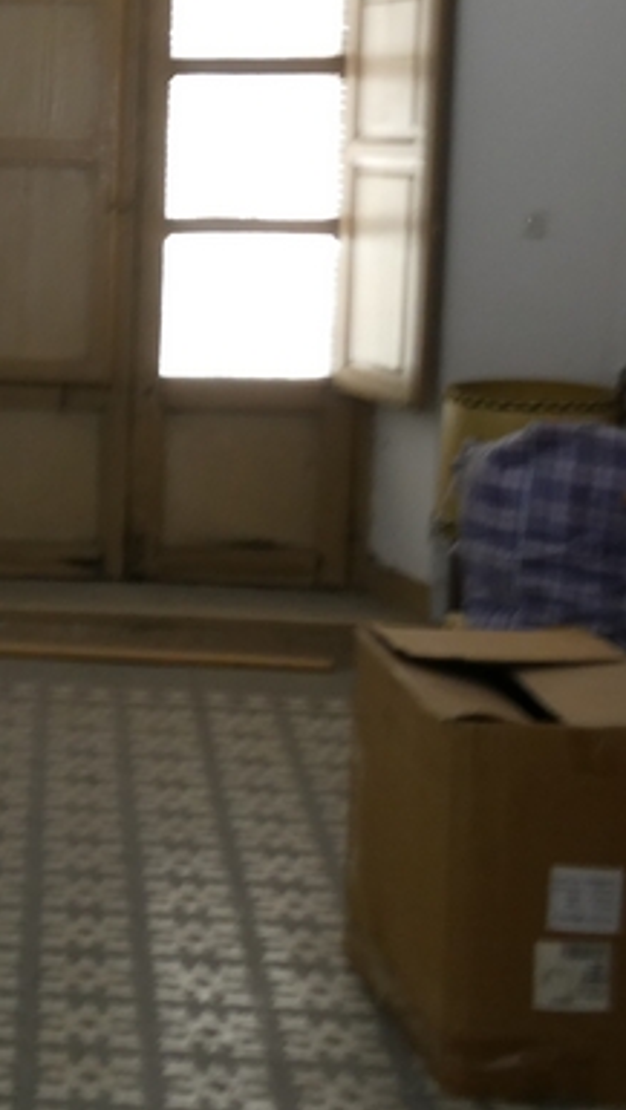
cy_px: 349
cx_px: -299
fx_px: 1974
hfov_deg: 16.5
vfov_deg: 31.1
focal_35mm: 67
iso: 80
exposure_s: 1
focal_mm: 4.3
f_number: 3.3
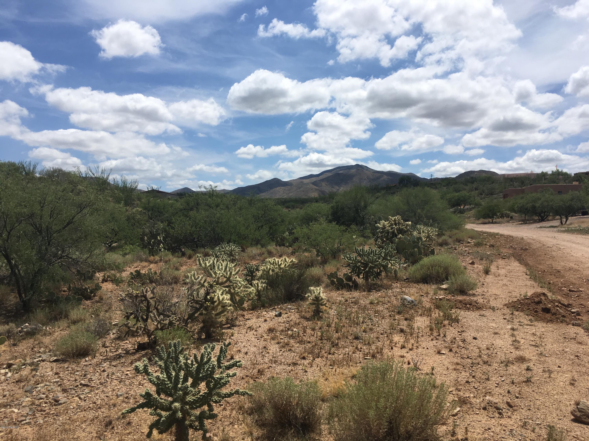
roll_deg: -0.2
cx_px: 294
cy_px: 220
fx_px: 493
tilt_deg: +0.4
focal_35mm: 29
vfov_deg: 48.2
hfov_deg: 61.7
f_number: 2.2
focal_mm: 4.15
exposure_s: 1/3077
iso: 25
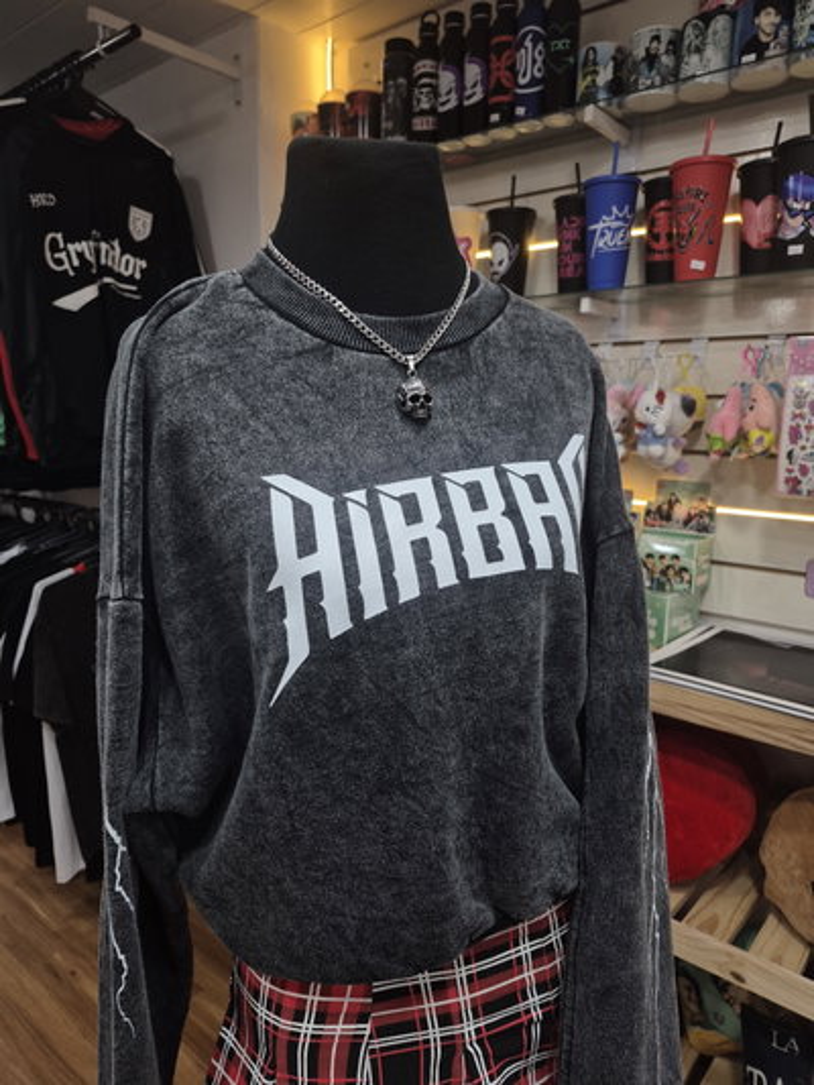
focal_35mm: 23
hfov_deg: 58.9
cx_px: 407
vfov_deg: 73.9
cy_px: 542
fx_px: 721
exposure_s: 1/100
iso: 160
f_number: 1.8
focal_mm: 5.4
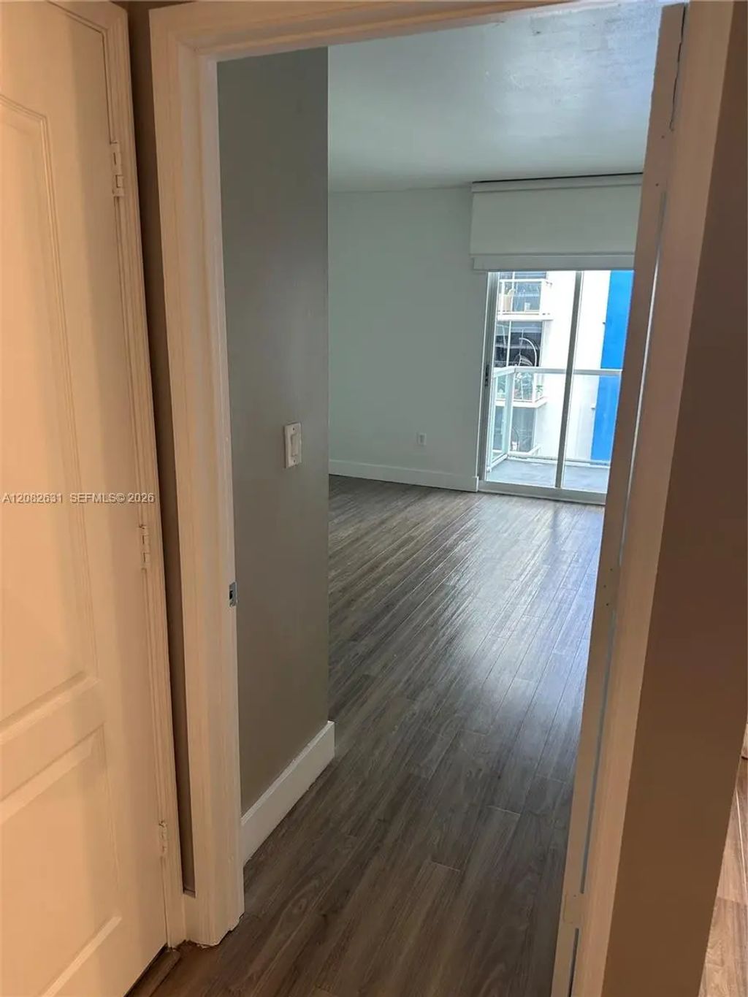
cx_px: 374
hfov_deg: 56.8
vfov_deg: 71.6
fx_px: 691
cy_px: 498
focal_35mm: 24
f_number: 1.78
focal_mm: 6.86
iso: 200
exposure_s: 1/60
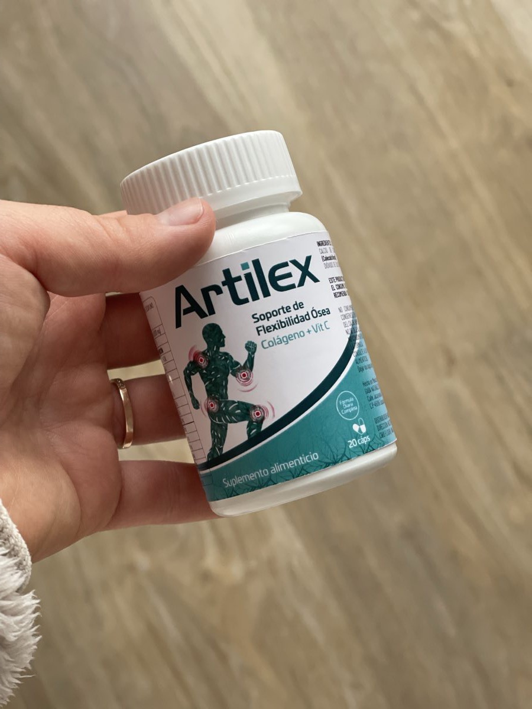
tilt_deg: -79.0
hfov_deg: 22.9
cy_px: 354
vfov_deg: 30.3
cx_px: 266
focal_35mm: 64
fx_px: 1311
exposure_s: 1/121
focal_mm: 7.5
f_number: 2.2
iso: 200
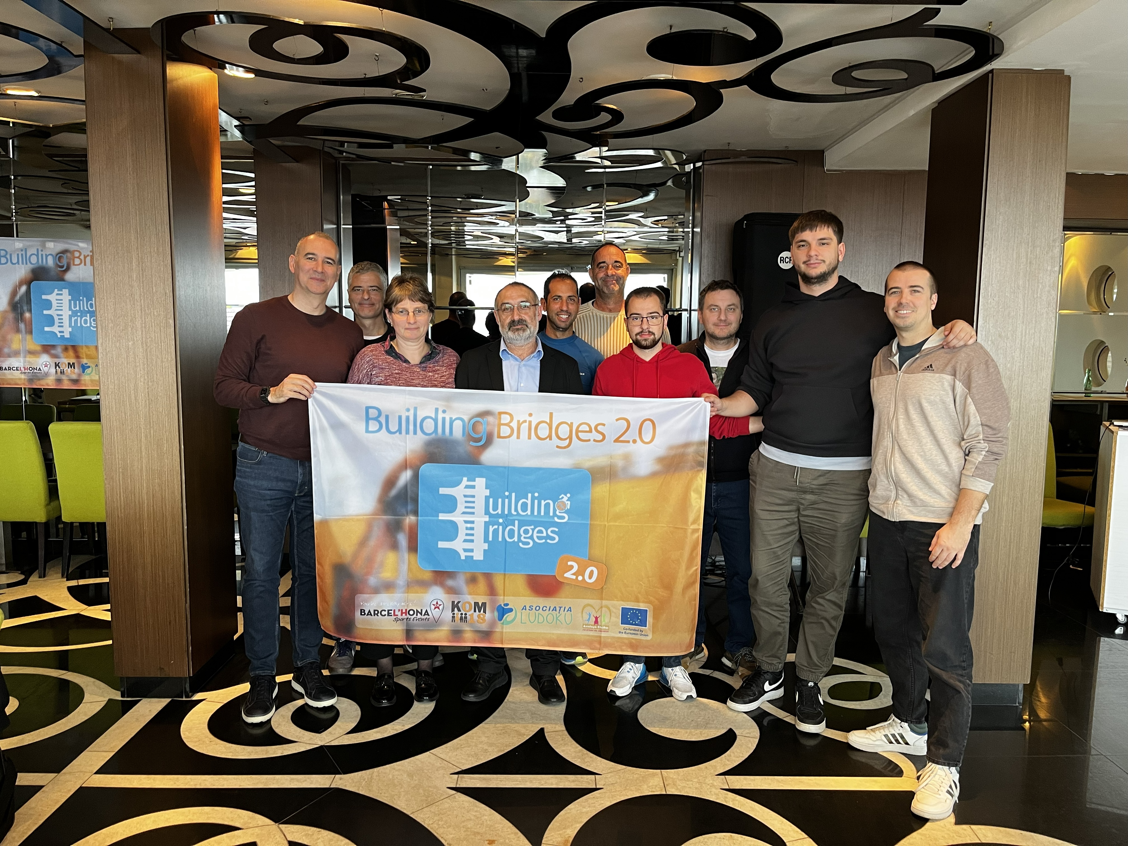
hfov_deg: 67.3
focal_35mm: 26
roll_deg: +0.1
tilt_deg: -5.8
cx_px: 564
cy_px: 423
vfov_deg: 53.1
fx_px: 847
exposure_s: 1/50
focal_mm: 5.1
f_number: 1.6
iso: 200
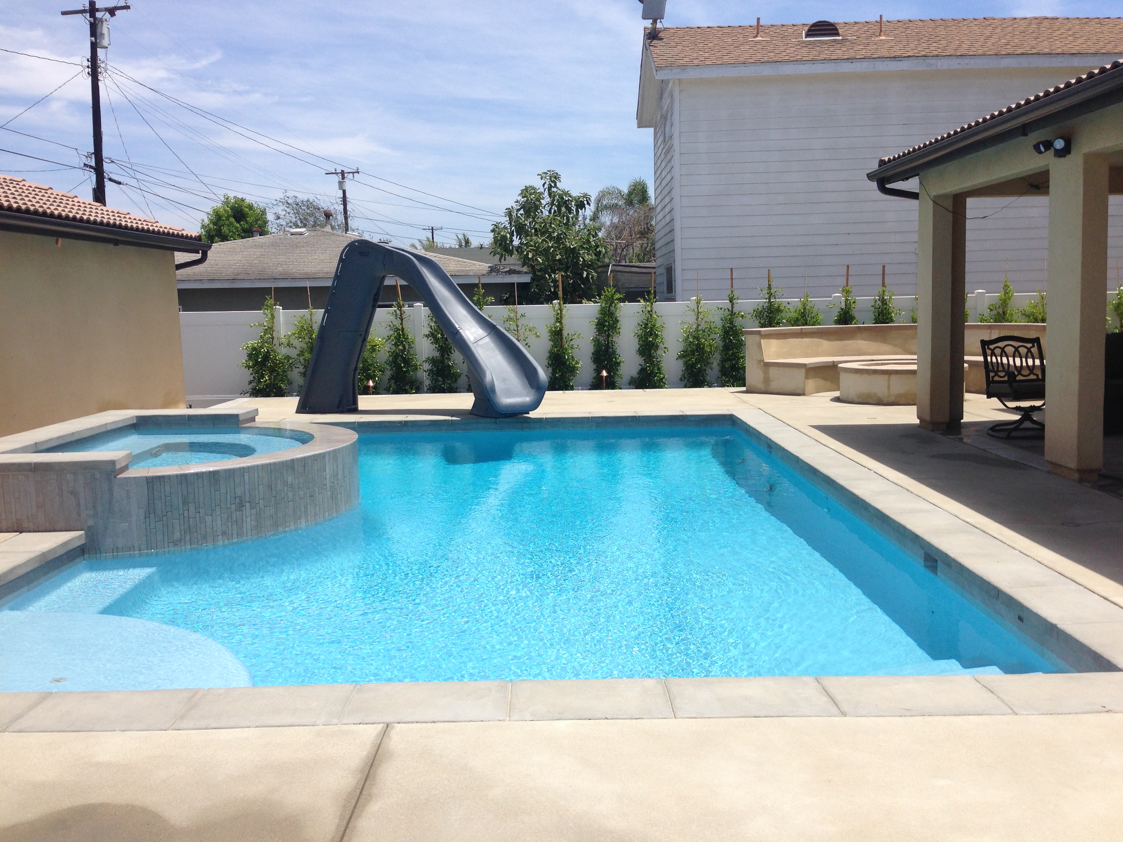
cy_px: 421
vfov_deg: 42.9
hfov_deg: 55.4
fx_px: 1071
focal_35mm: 33
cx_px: 562
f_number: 2.4
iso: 50
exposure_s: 1/1938
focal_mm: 4.12
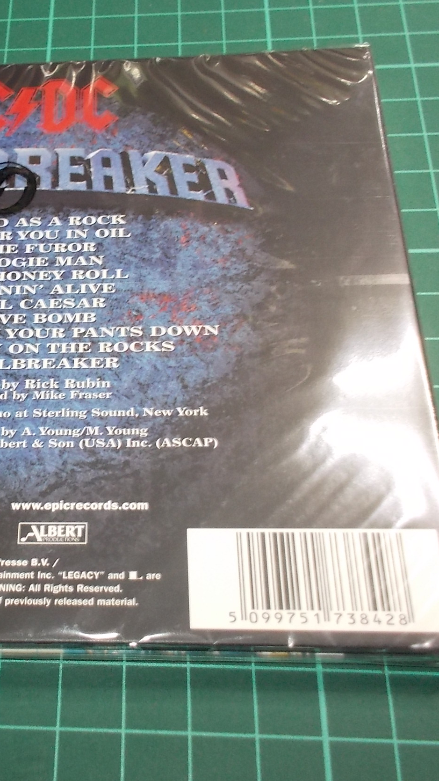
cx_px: 76
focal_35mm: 43
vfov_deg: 47.4
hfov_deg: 27.1
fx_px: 890
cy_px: 388
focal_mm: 4.1
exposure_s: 1/30
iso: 200
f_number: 3.3
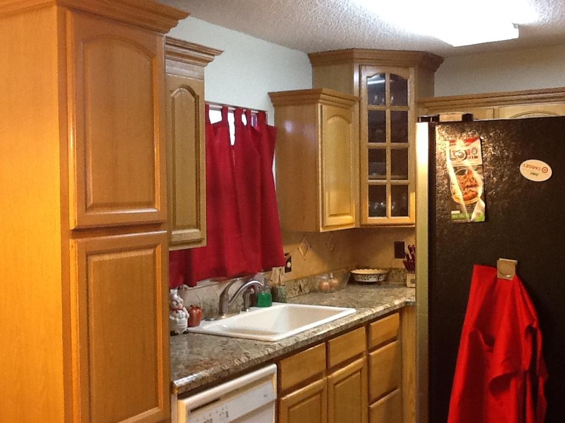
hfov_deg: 42.9
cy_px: 212
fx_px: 718
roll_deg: +1.3
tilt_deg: -2.0
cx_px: 282
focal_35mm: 44
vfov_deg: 32.9
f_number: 2.4
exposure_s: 1/30
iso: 100
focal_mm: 2.03
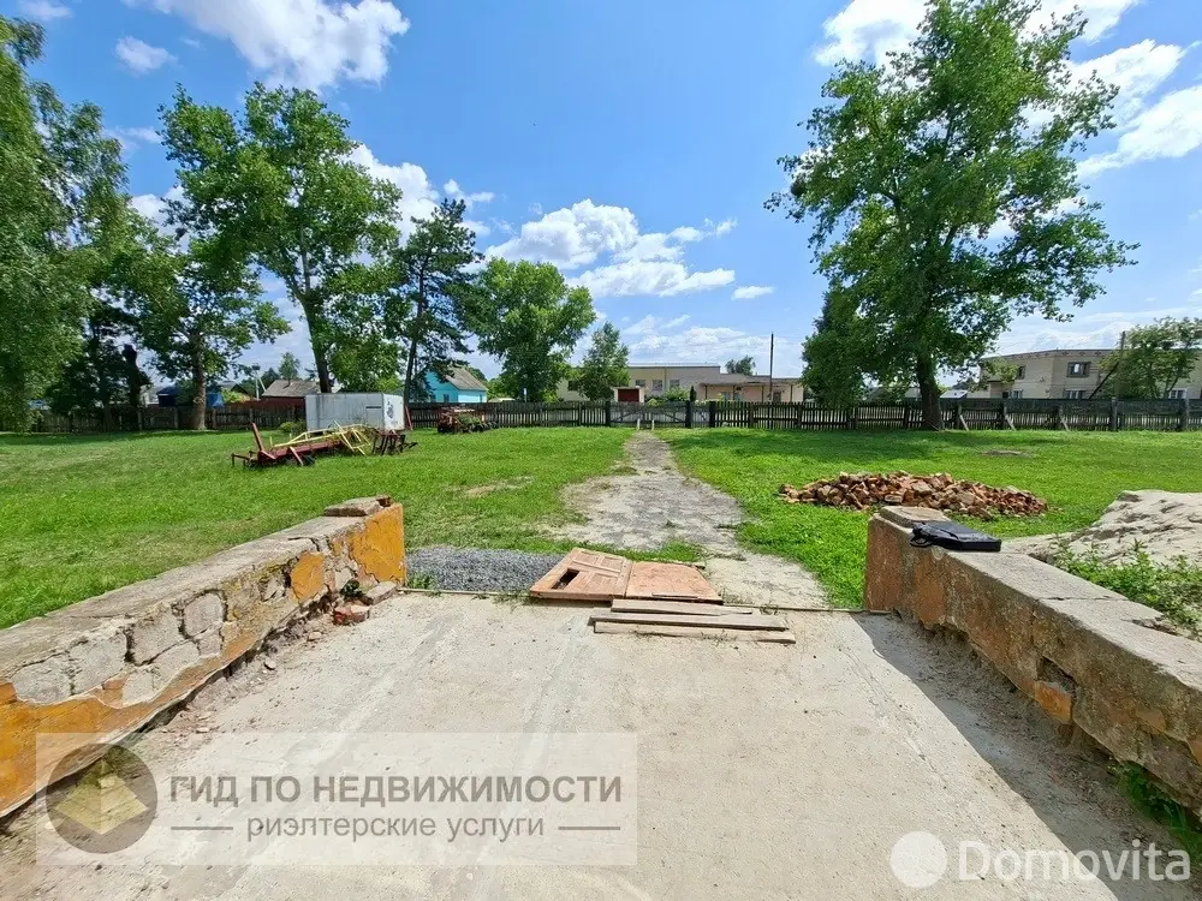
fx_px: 451
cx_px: 601
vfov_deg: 89.9
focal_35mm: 13
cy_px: 450
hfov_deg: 106.2
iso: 40
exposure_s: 1/1575
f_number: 2.2
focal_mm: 1.74
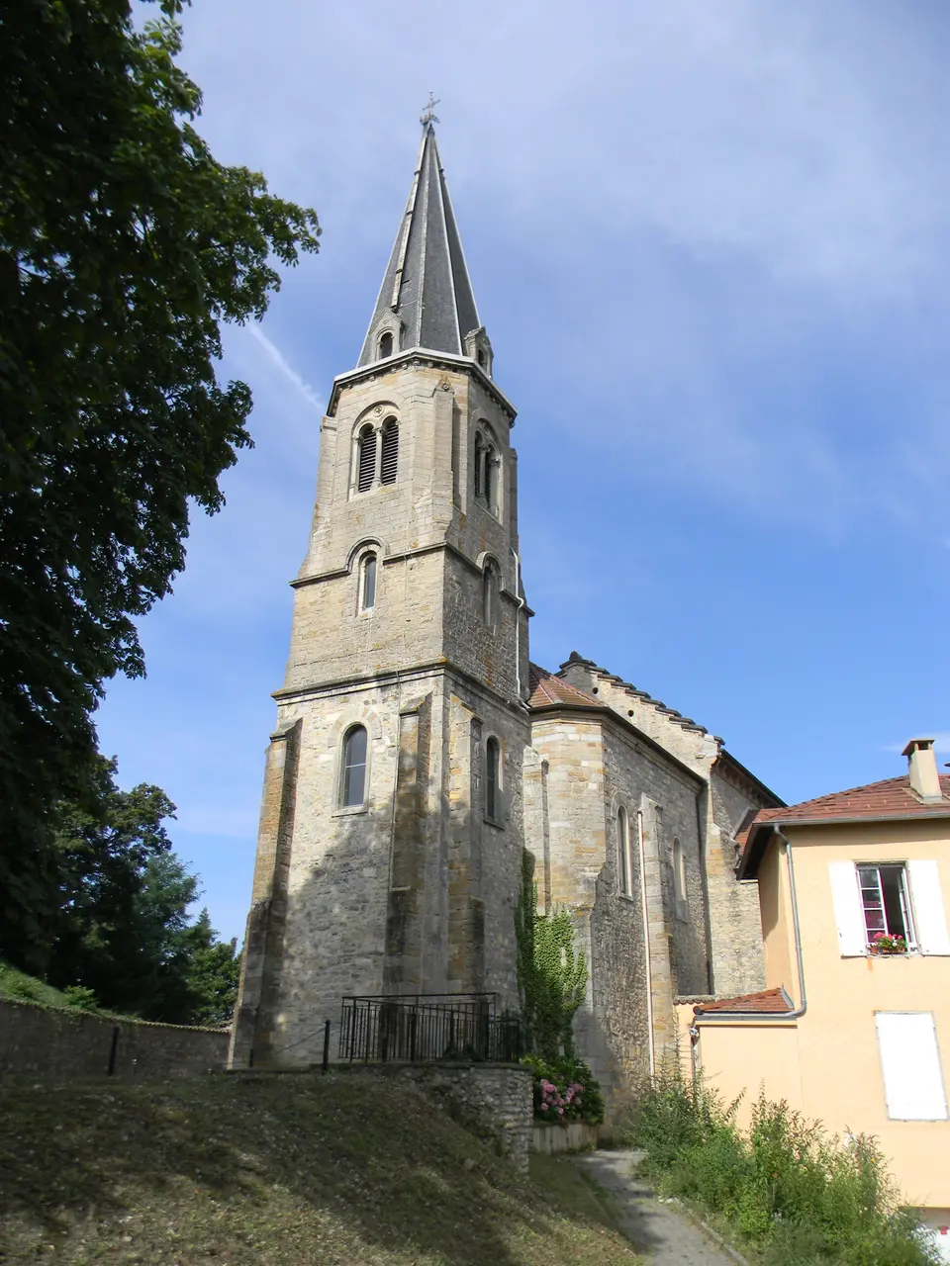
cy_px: 633
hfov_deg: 49.7
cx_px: 475
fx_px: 1025
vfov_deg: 63.4
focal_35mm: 28
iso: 80
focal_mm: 5
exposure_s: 1/213
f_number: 7
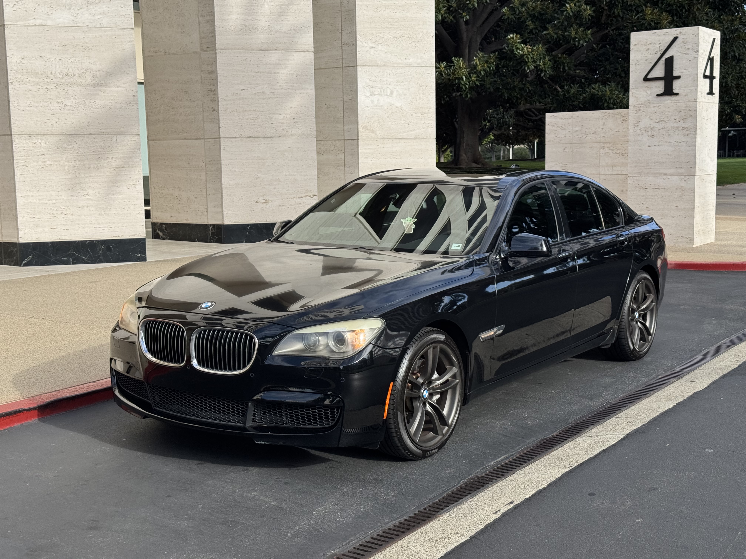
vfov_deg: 30.3
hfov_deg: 39.7
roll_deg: +1.8
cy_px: 280
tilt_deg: -7.1
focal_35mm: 48
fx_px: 1034
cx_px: 373
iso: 64
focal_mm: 6.76
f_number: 1.78
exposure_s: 1/2959
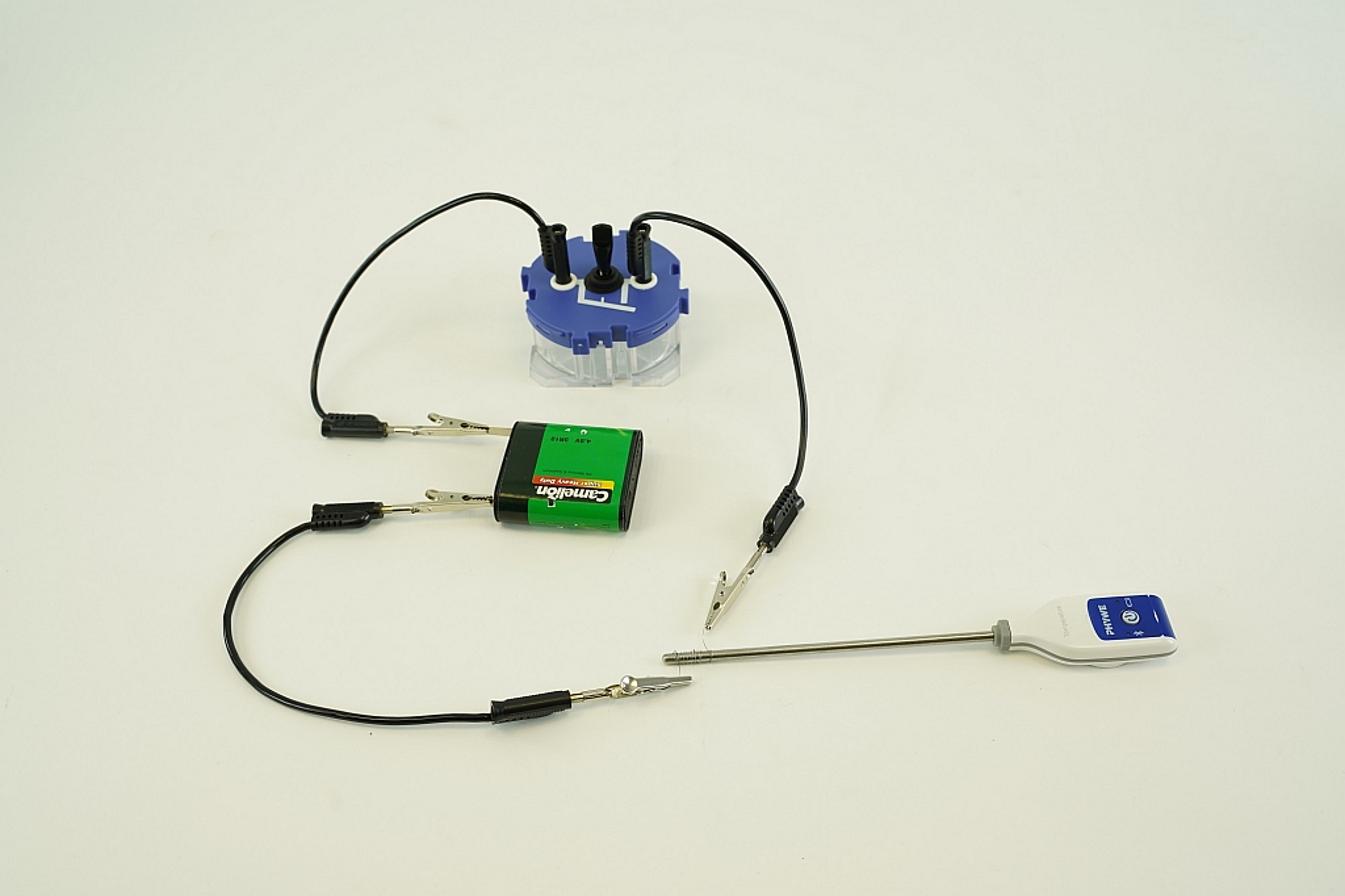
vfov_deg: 35.9
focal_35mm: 37
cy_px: 448
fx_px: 1382
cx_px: 672
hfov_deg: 51.9
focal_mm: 37
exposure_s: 1/20
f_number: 8
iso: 100
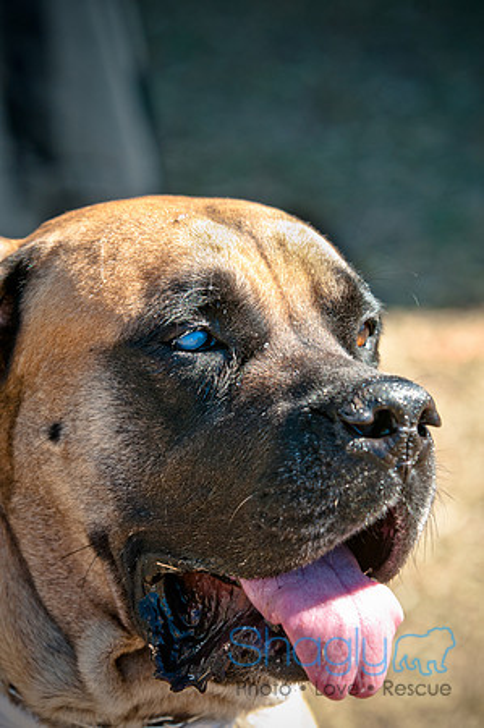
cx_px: 242
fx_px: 3396
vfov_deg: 12.2
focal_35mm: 168
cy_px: 364
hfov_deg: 8.2
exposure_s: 1/250
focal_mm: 112
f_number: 5
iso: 200
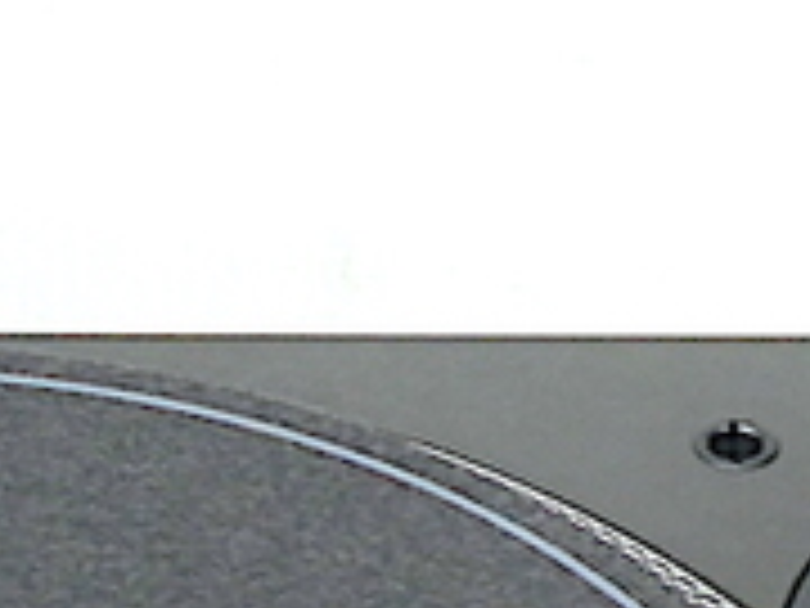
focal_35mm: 250
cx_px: 126
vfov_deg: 5.8
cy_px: 1311
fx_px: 5850
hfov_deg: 7.9
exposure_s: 1/4
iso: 200
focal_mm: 8.4
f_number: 4
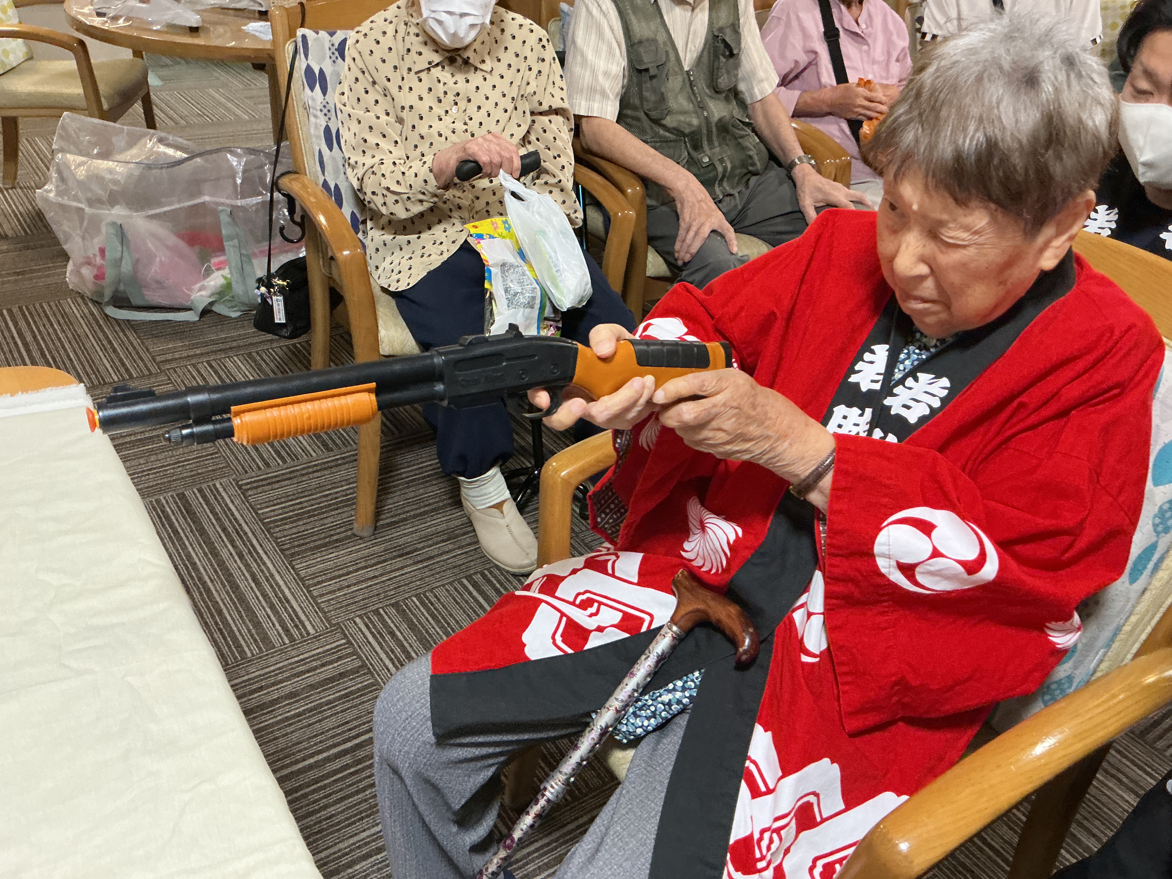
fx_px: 1016
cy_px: 440
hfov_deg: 60.0
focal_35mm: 30
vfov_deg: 46.8
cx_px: 585
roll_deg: -6.6
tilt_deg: -34.0
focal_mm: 3
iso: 250
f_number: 1.8
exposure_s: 1/50
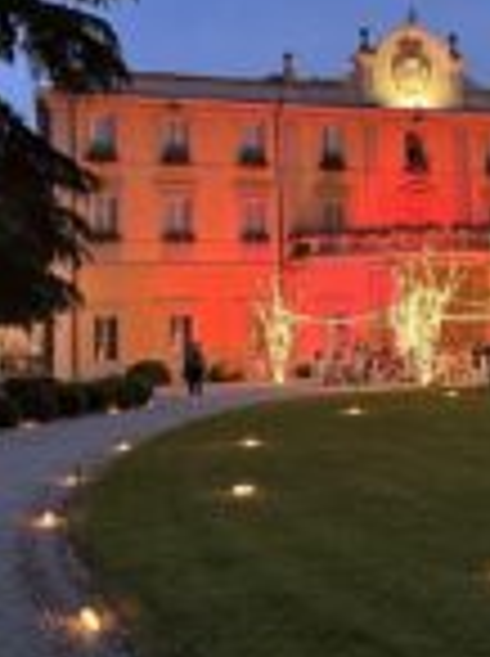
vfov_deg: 33.8
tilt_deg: +5.0
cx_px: 414
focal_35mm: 57
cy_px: 279
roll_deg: +1.7
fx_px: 1079
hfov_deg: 25.0
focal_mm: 6.86
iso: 1000
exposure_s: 1/33
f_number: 1.78
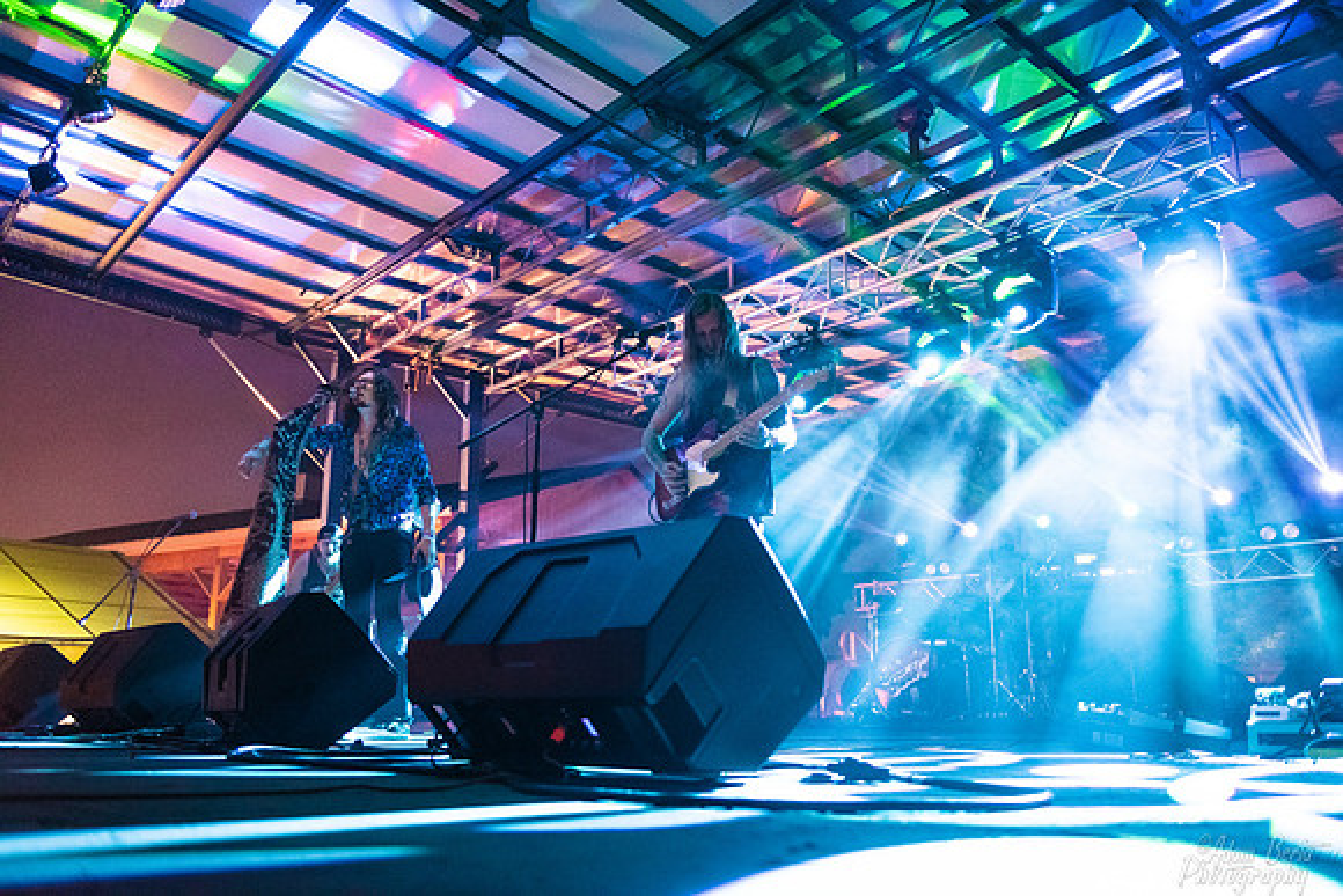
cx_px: 672
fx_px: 1045
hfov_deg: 65.5
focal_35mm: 28
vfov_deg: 46.4
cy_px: 448
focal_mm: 28
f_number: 2.8
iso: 6400
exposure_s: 1/50
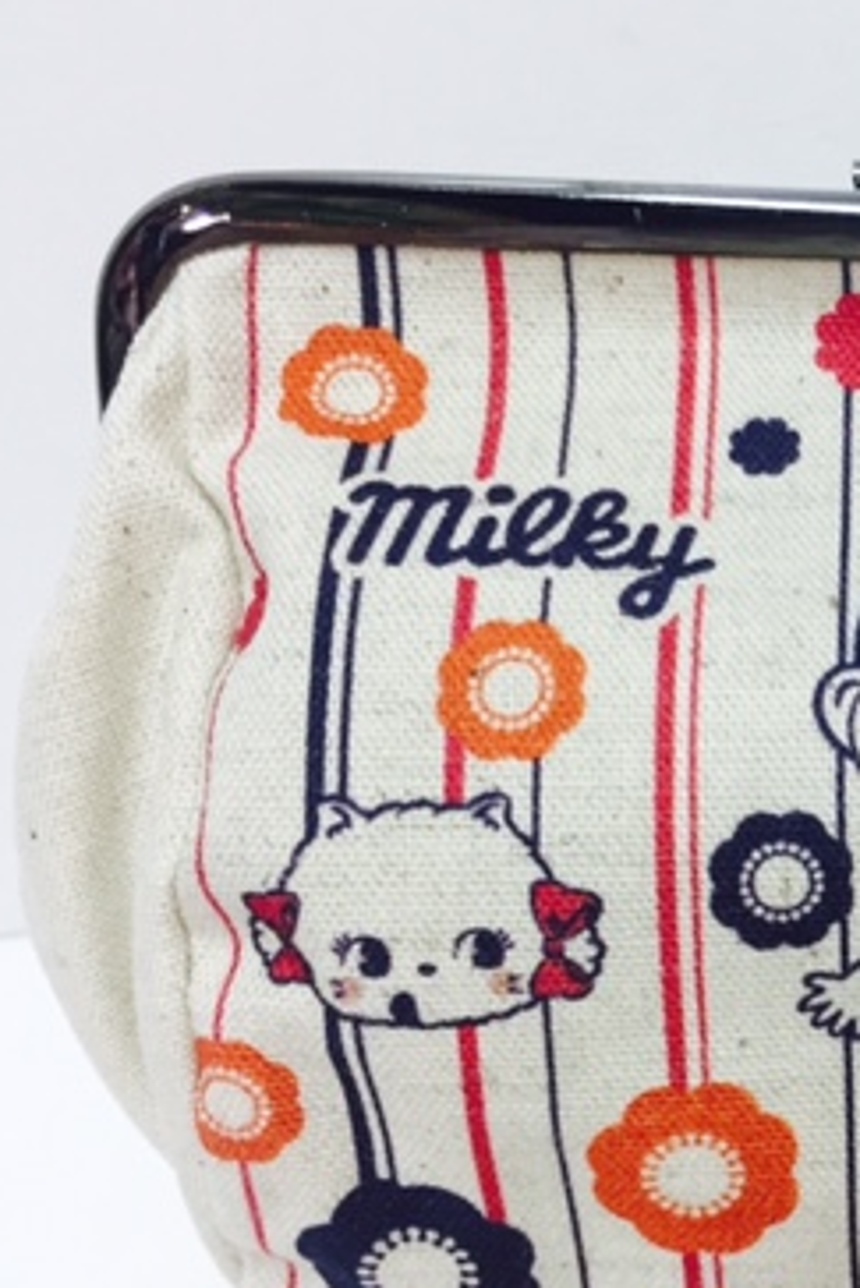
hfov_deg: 22.9
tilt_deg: -52.5
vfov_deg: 37.4
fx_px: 1897
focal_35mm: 53
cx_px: 1094
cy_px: 725
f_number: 2.2
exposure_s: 1/33
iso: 64
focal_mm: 4.15
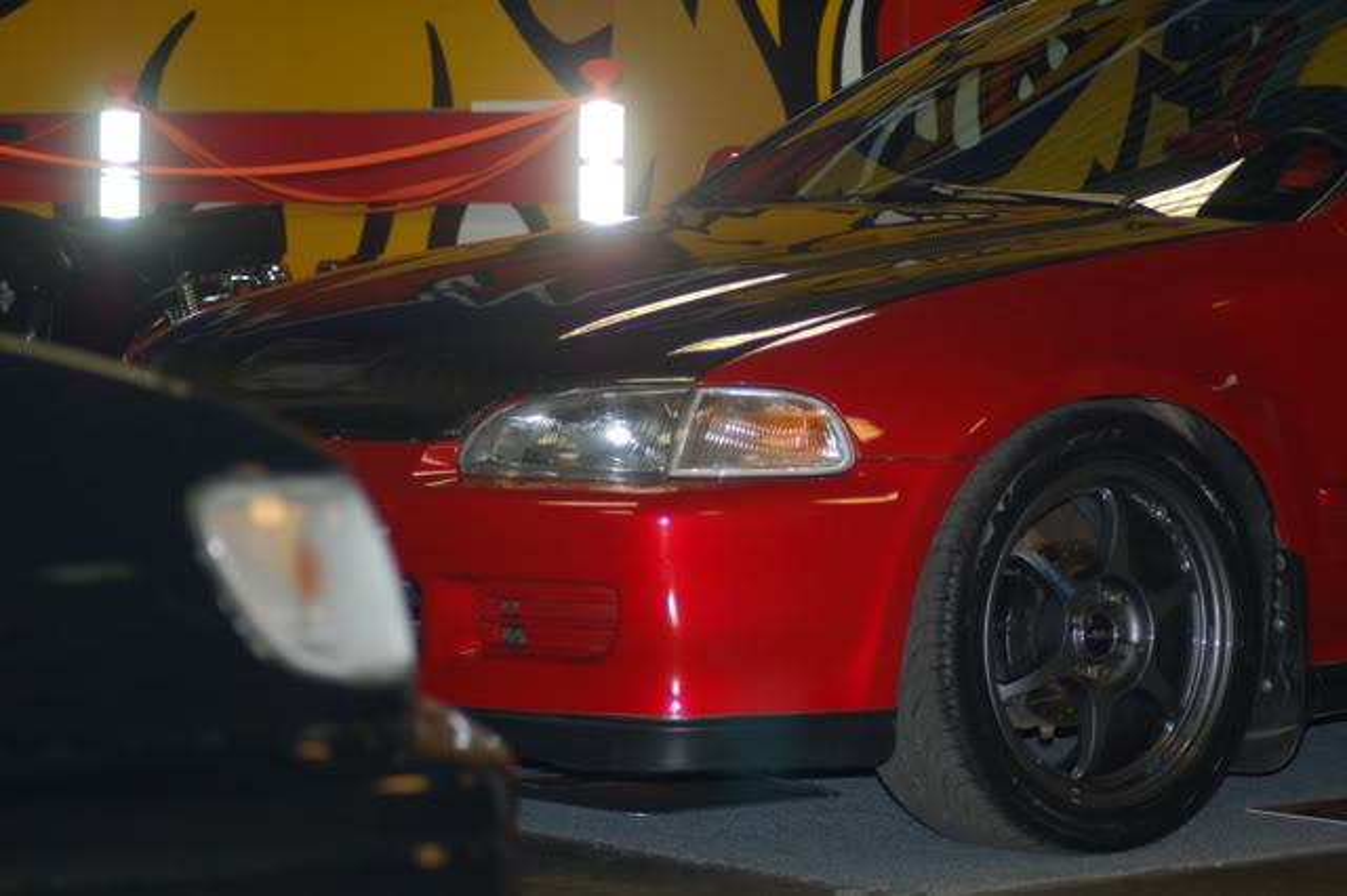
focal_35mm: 117
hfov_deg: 17.5
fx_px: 4375
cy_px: 448
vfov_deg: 11.7
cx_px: 674
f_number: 4.2
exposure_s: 1/60
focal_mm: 78
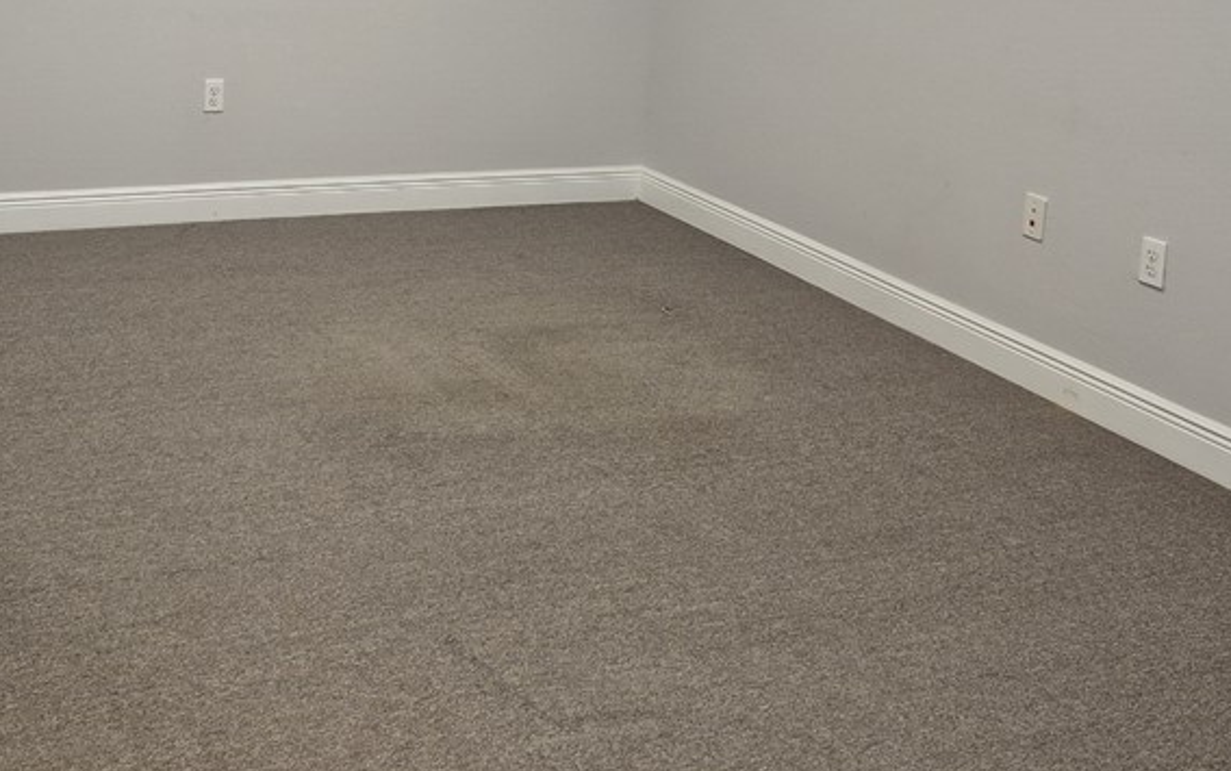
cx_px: 310
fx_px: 1477
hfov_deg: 43.8
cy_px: -7
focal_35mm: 44
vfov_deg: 27.5
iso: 200
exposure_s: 1/120
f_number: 1.8
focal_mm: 5.4
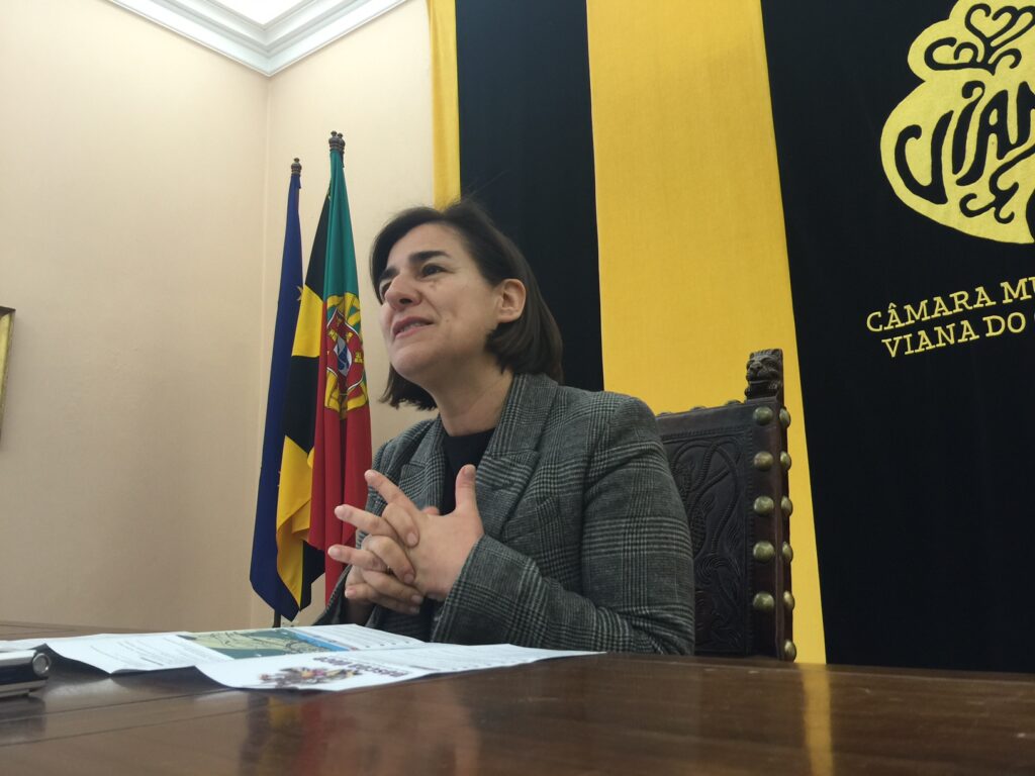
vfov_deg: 48.2
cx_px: 518
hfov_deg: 61.7
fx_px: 867
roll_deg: +0.9
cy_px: 388
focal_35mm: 29
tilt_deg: +12.3
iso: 40
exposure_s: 1/17
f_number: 2.2
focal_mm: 4.15
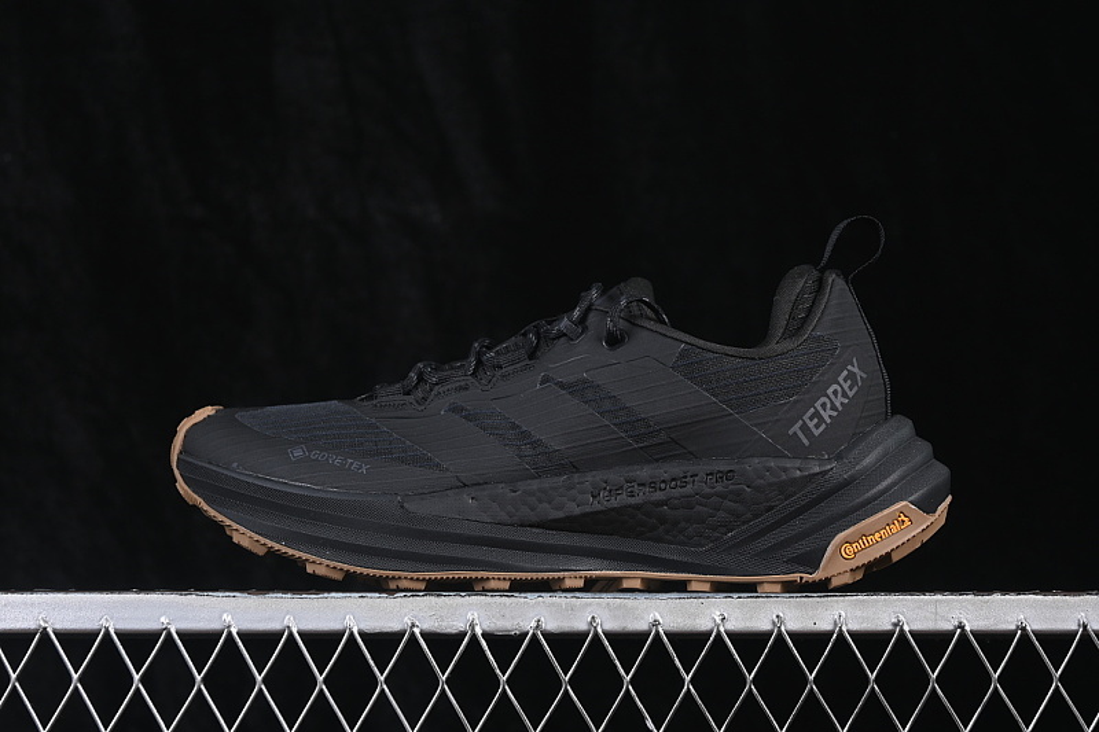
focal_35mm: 75
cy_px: 366
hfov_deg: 27.0
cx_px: 550
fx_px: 2289
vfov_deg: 18.2
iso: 160
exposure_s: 1/60
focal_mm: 50
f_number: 6.3
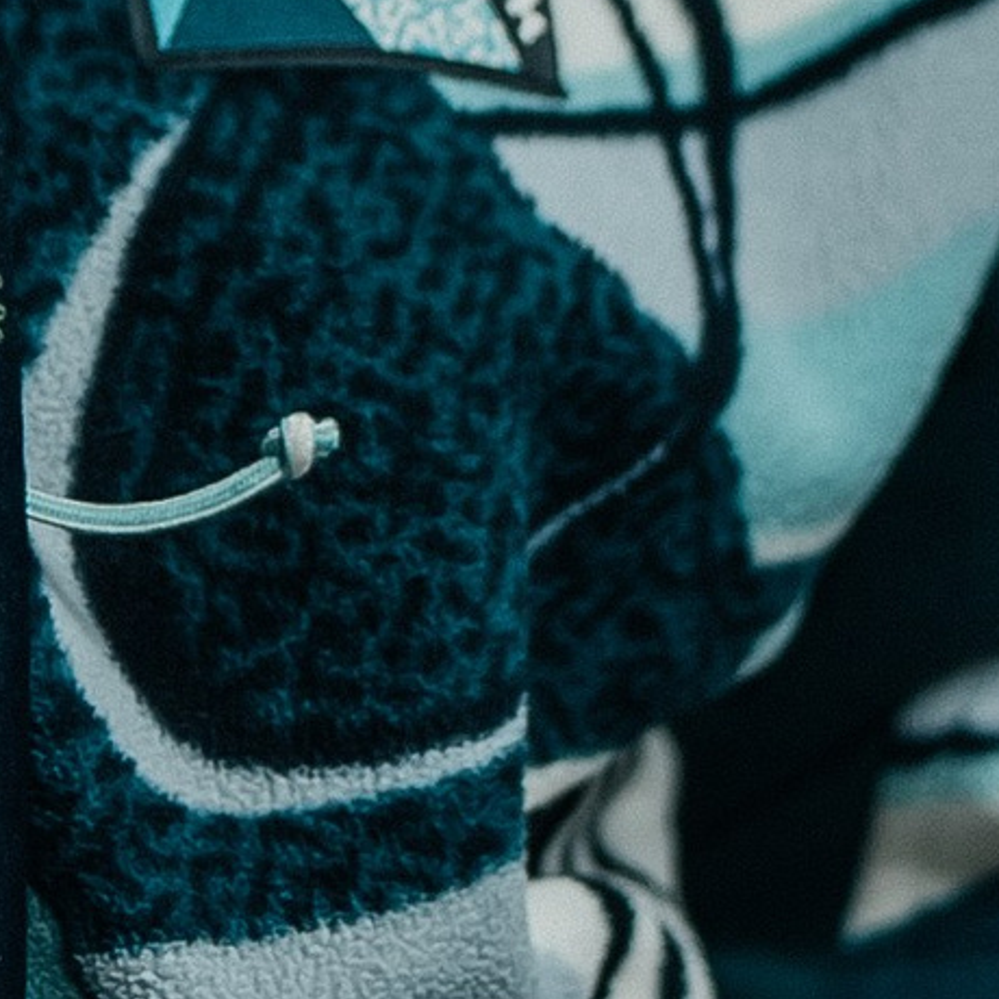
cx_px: -98
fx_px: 10416
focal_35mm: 319
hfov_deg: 5.5
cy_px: 9
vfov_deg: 5.5
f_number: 1.8
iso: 250
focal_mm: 45
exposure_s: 1/250
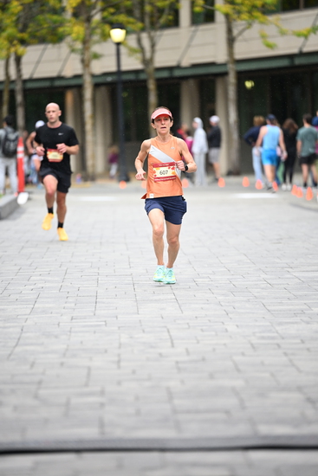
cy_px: 238
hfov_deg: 6.9
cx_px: 159
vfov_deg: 10.3
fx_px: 2648
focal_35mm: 200
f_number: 2.8
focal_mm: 200
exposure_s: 1/1600
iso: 1250
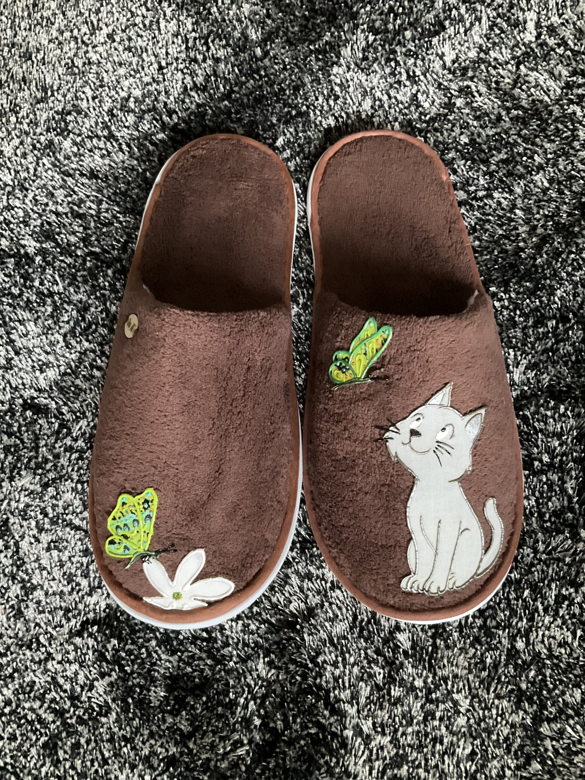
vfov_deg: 61.7
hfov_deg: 48.2
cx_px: 292
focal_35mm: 29
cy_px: 390
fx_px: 653
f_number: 1.8
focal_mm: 3
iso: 500
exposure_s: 1/30
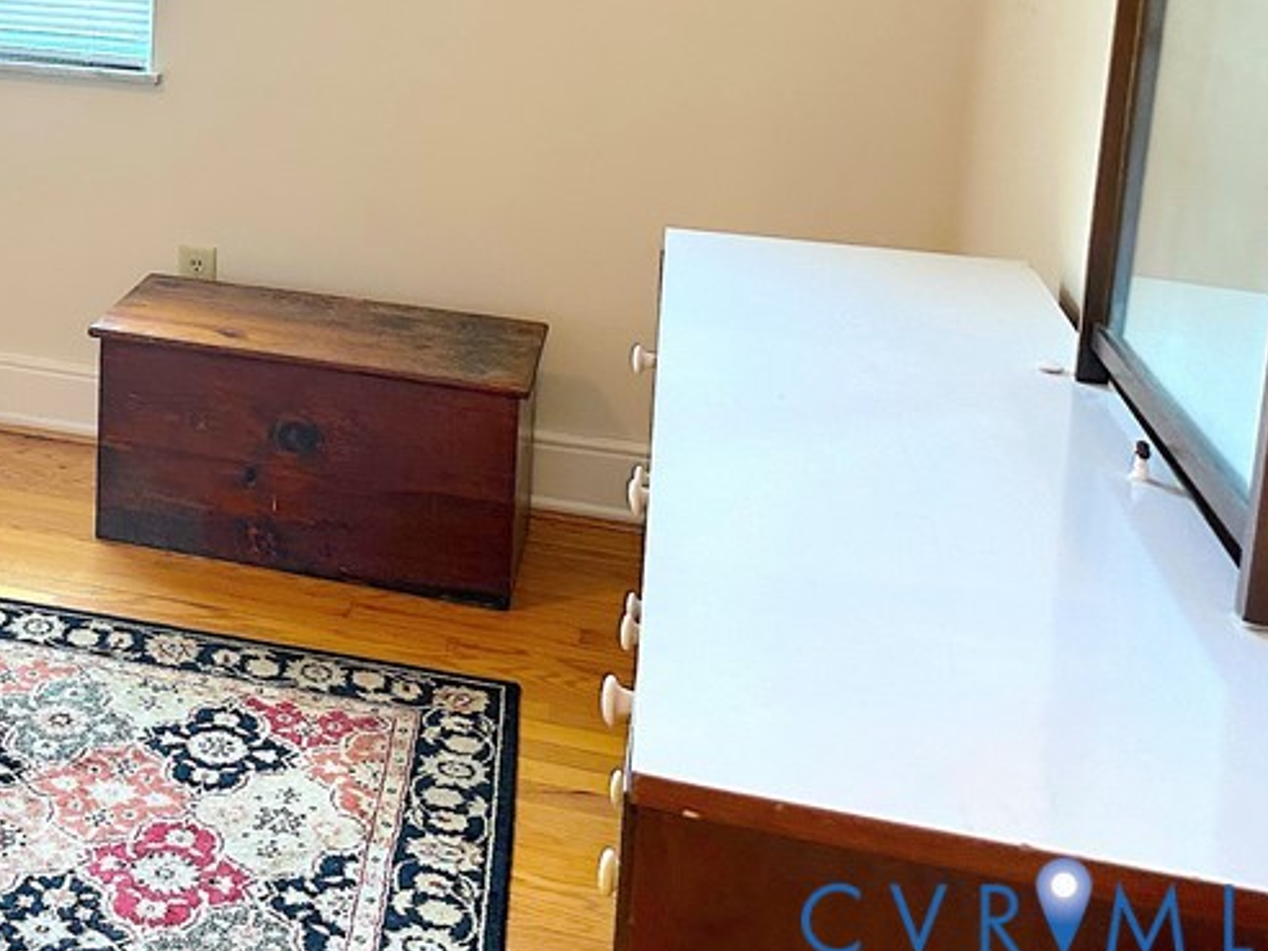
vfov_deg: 27.4
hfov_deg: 34.8
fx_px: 1832
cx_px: 8
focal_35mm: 50
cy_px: 0
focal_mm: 6.86
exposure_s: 1/60
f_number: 1.78
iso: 160
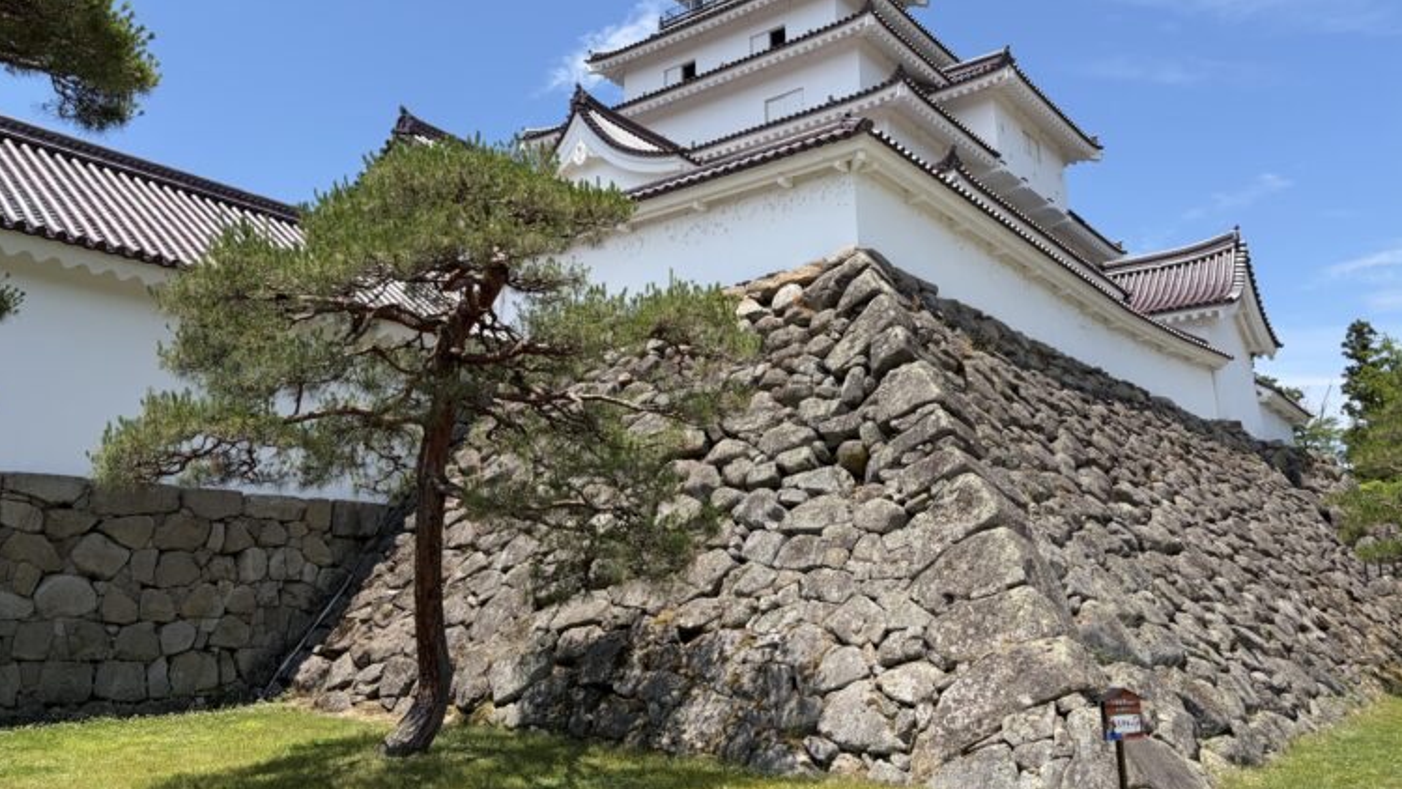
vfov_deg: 39.7
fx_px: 1078
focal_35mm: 29
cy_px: 265
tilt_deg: +18.2
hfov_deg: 66.1
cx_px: 703
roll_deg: +0.9
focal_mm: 5.96
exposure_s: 1/3125
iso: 50
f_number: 1.6
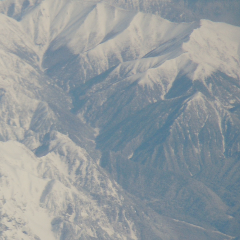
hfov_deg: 2.6
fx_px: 5232
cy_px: 138
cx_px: -52
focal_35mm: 667
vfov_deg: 2.6
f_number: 5.6
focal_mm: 54
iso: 100
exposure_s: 1/640
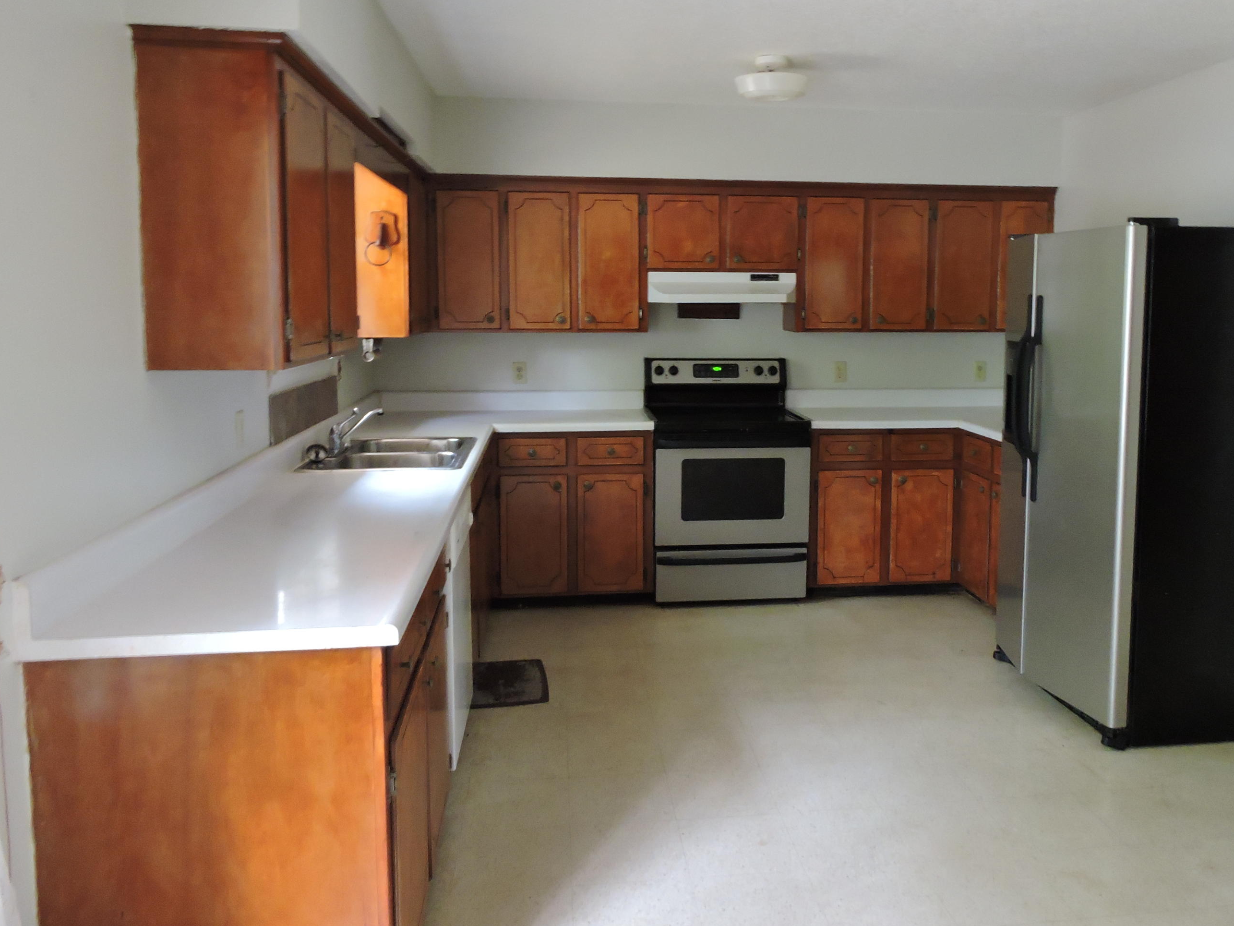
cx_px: 699
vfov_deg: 49.6
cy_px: 389
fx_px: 998
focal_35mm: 28
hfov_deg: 63.2
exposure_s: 1/8
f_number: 3.3
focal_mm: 4.3
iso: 720
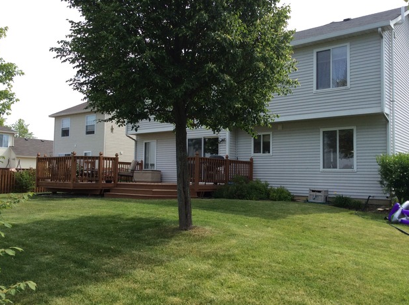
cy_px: 151
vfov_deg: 41.7
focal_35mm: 34
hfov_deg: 54.0
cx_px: 207
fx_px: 401
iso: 32
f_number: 2.4
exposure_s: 1/784
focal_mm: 3.3
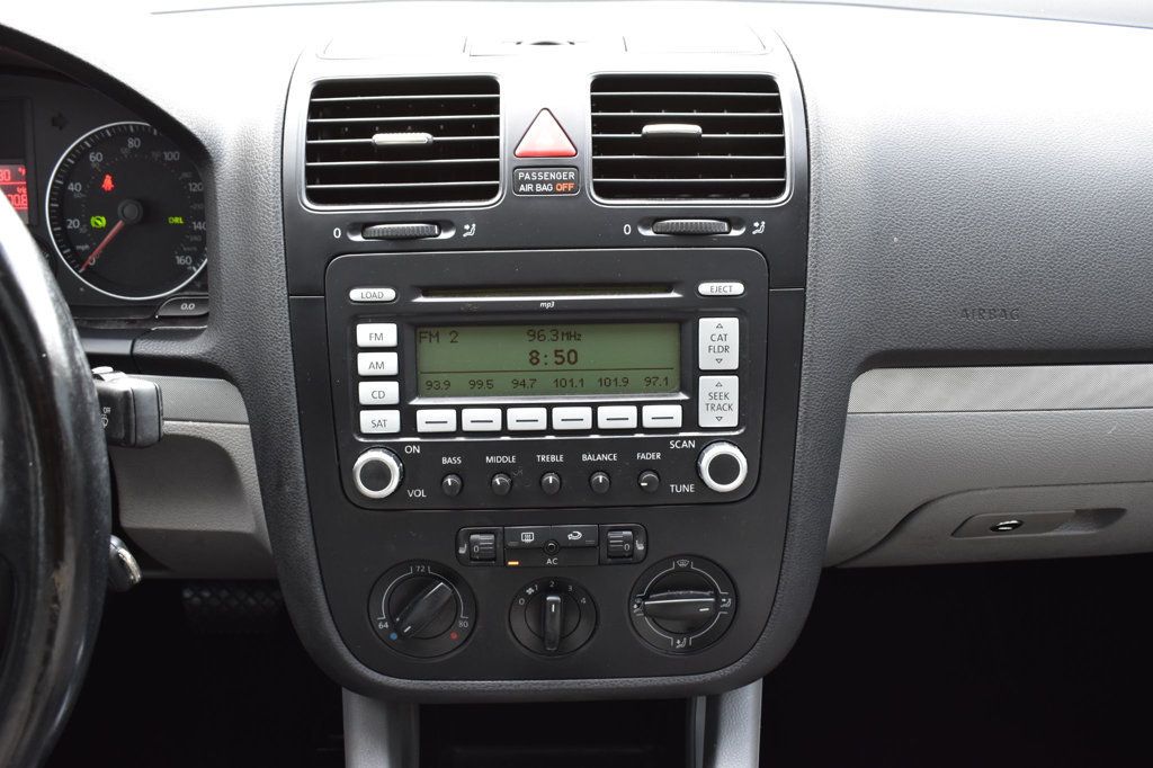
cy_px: 384
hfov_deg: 55.1
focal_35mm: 34
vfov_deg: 38.3
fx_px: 1105
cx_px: 576
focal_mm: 23
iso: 400
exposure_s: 1/30
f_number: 7.1
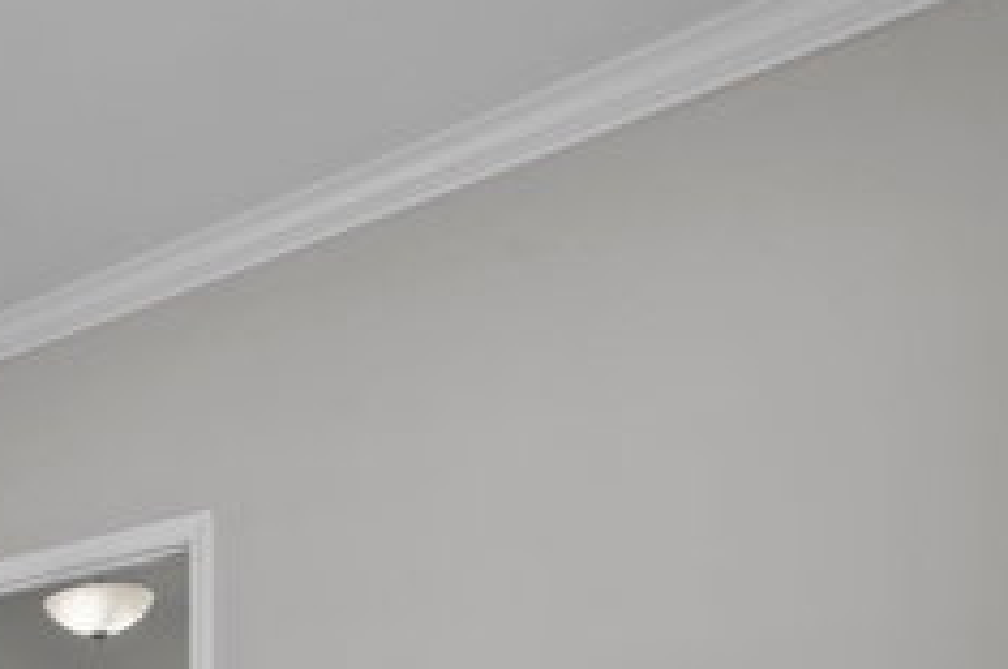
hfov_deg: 36.5
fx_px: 1202
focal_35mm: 43
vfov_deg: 26.3
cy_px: 879
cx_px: -163
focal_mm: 14
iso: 250
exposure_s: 1/13
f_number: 8
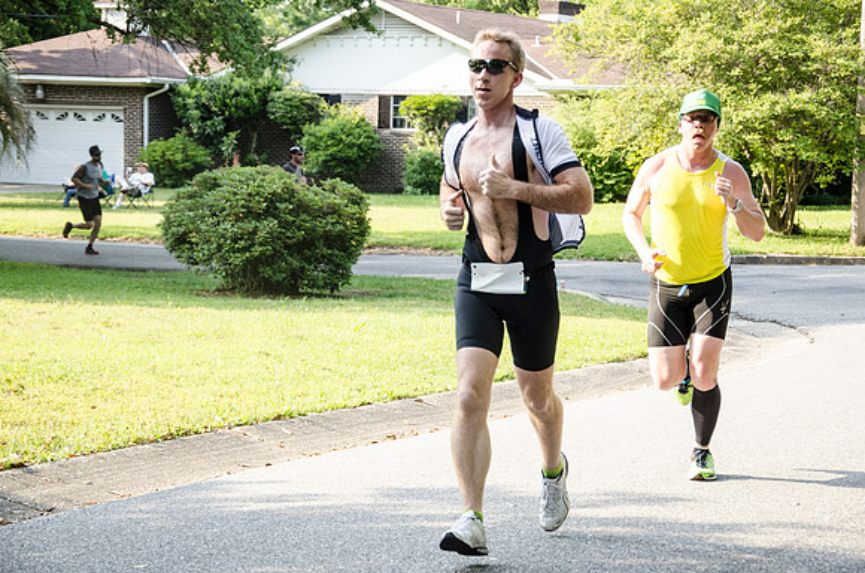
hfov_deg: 20.7
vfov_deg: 13.8
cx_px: 432
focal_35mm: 99
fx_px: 2374
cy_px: 286
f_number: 5.3
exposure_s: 1/640
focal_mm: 66
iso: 800
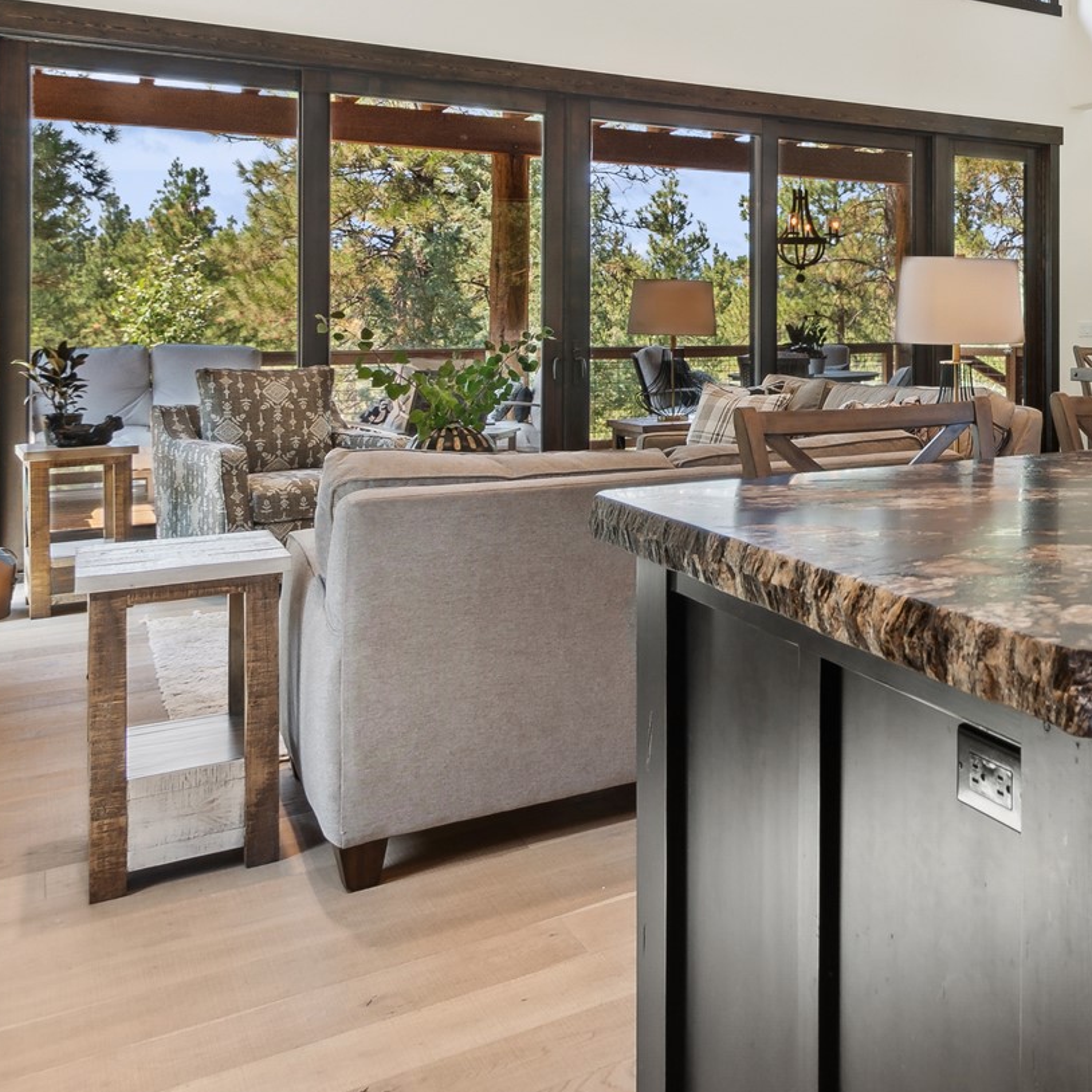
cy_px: 302
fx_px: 1213
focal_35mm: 34
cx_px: 1139
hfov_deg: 41.0
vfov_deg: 47.0
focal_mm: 10
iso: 200
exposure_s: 1/20
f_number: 6.3
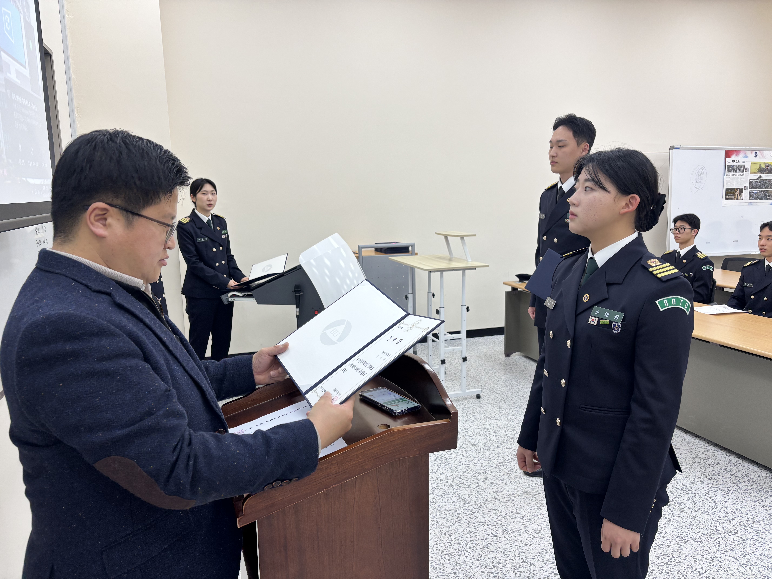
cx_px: 386
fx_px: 580
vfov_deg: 53.1
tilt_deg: -10.5
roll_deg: +0.6
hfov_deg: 67.3
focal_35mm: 26
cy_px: 290
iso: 40
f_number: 1.6
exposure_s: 1/120
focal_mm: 5.96
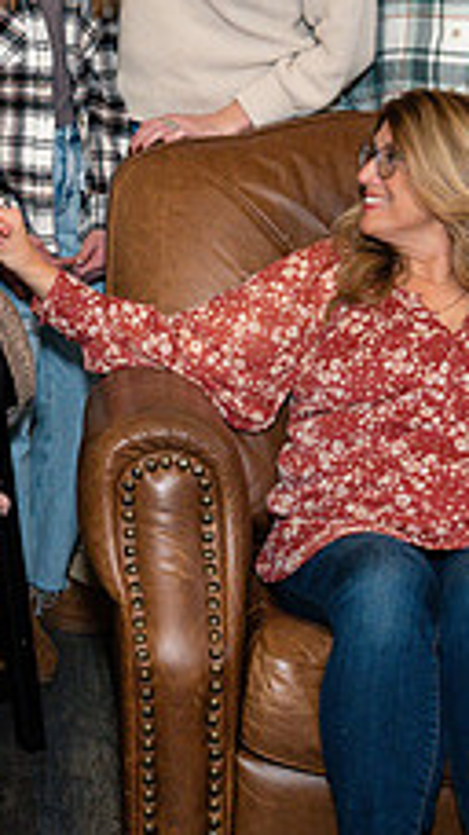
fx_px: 2126
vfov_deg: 22.0
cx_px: -18
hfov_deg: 12.4
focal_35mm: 96
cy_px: 200
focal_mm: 36
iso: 1000
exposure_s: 1/160
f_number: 8
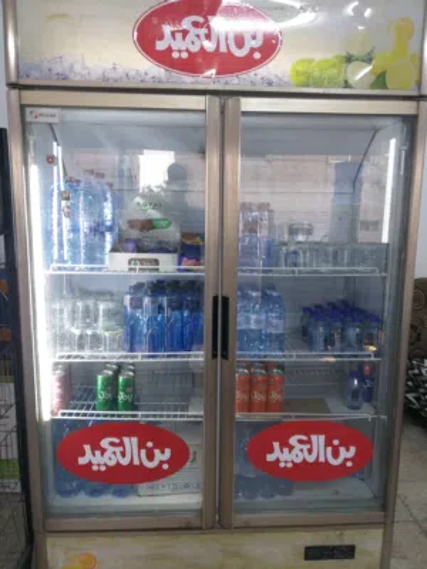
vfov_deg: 67.3
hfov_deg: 53.1
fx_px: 428
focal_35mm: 26
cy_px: 284
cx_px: 214
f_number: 1.7
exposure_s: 1/50
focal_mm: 3.93
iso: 64
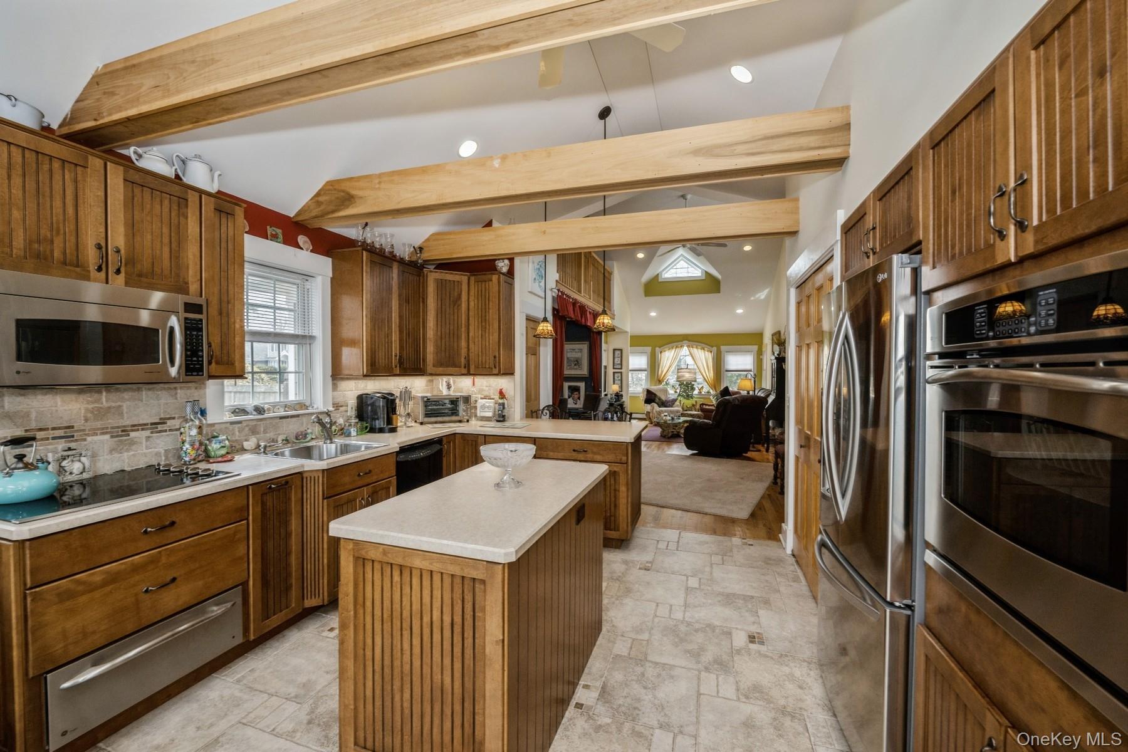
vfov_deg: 81.2
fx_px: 439
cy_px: 376
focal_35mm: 14
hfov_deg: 104.3
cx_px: 564
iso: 250
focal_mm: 14
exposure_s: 1/60
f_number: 7.1
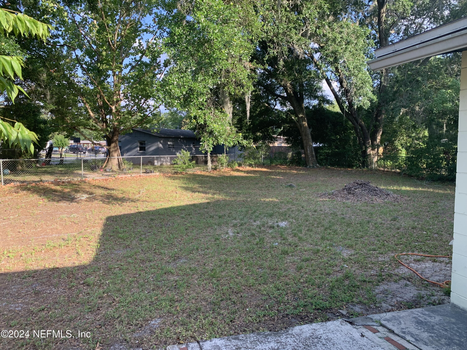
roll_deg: -0.5
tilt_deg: -5.2
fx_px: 351
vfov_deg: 53.1
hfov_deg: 67.3
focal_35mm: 26
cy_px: 175
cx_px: 234
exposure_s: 1/280
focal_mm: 4.25
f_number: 1.8
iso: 25
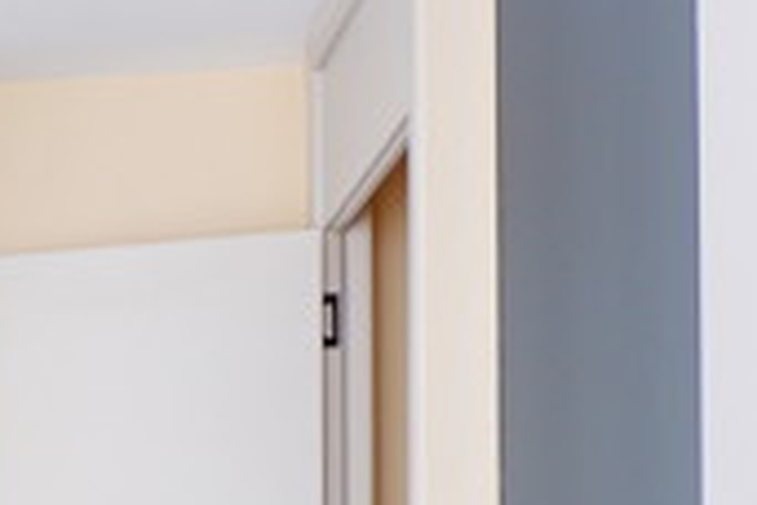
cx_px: -425
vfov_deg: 14.8
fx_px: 1766
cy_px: 811
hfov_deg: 20.3
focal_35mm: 84
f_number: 4
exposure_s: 1/125
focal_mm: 16
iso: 200
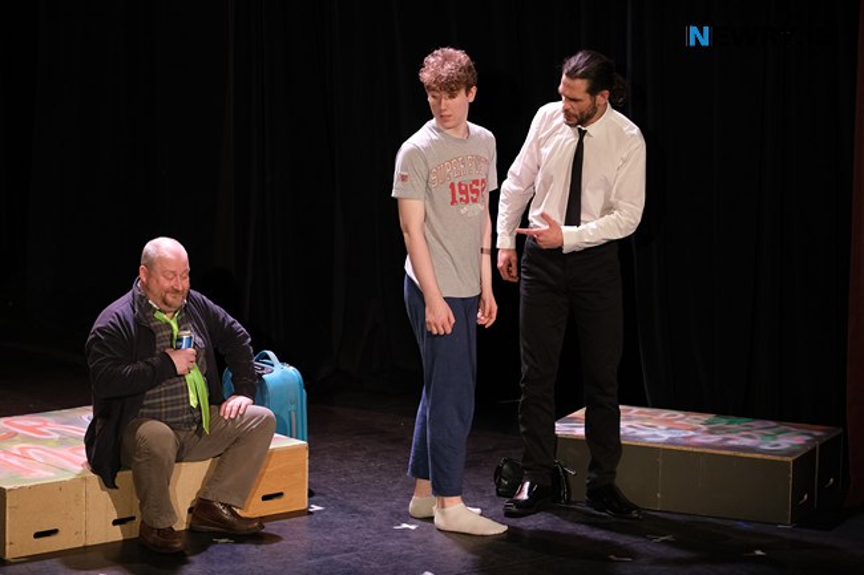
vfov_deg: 10.5
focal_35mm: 131
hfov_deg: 15.7
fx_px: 3143
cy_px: 288
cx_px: 432
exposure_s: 1/150
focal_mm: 87.1
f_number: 2.8
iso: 1600
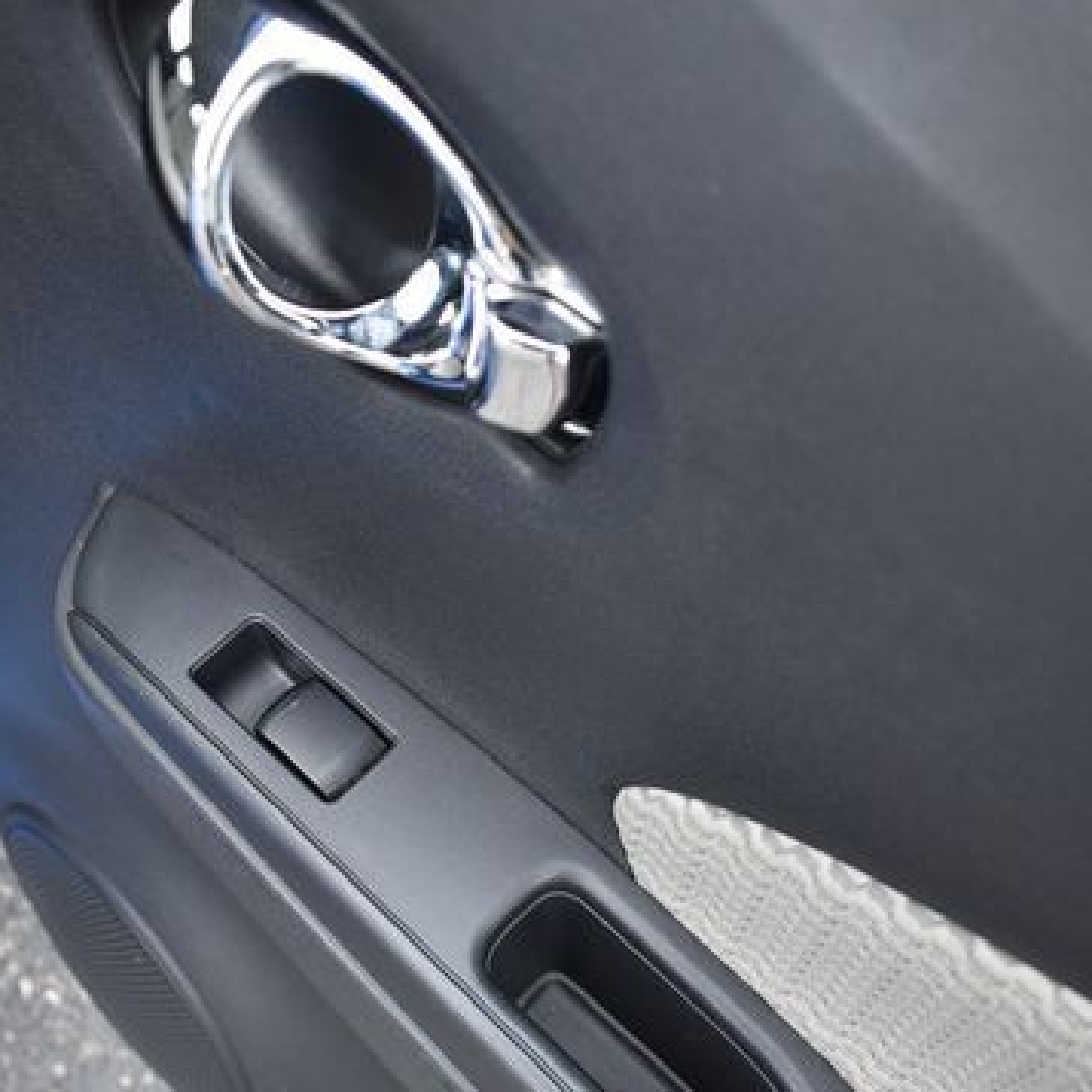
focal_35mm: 41
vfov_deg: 40.8
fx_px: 1463
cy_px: 621
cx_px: 531
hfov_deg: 40.9
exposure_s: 1/250
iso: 400
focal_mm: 18
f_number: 4
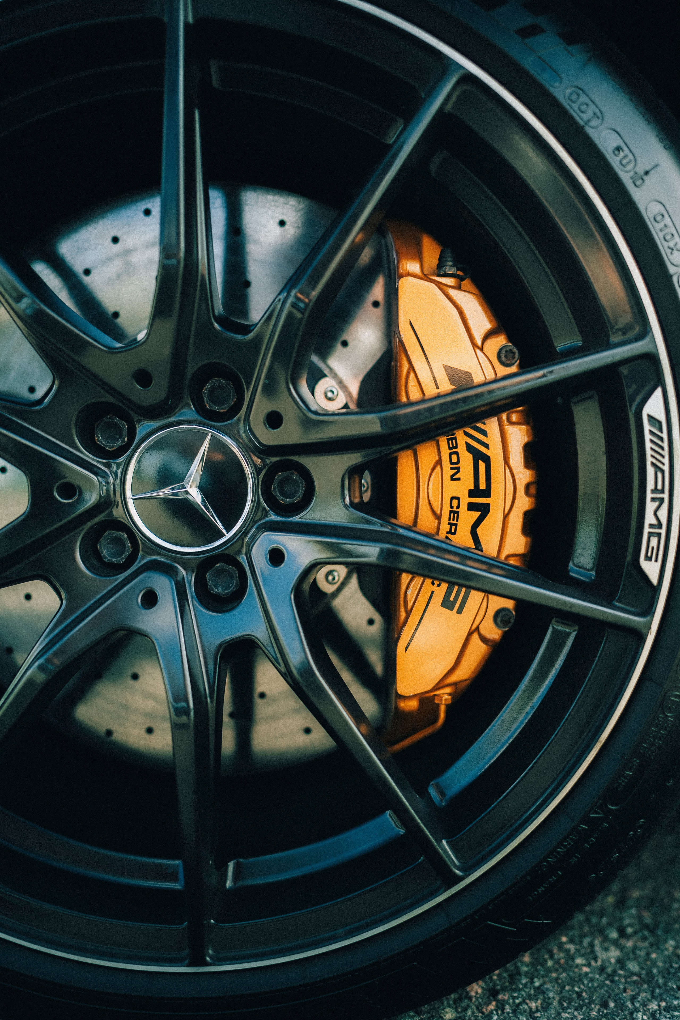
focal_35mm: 24
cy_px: 510
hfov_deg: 53.1
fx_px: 680
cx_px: 340
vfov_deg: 73.7
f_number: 1.4
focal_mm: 24
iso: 50
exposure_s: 1/500
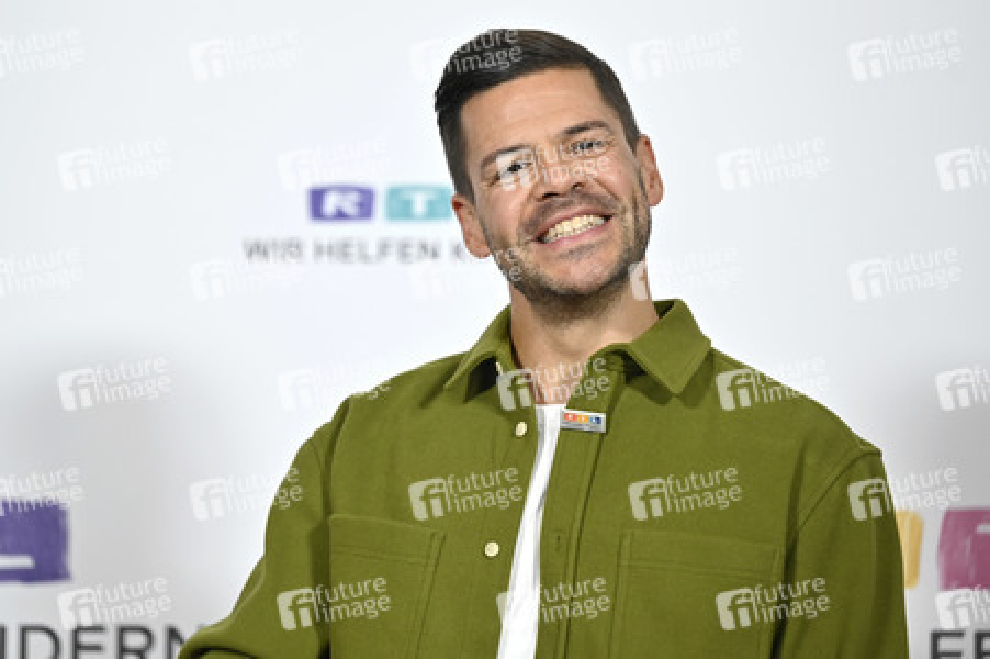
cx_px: 495
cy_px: 330
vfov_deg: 9.4
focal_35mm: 145
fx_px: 3984
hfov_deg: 14.2
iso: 1000
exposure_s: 1/640
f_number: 2.8
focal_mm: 145
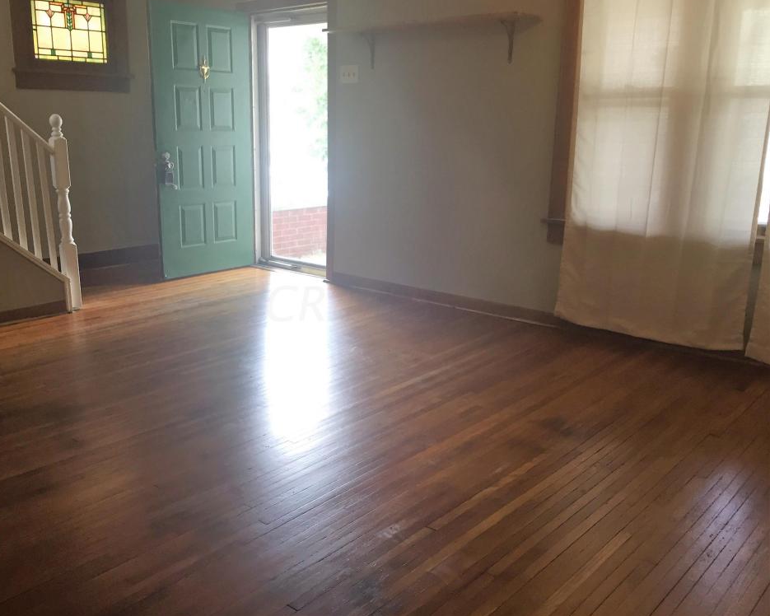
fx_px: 706
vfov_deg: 47.1
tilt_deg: -14.7
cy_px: 303
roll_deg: +0.4
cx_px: 349
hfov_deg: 57.1
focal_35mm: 31
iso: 64
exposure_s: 1/30
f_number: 2.2
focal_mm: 4.15
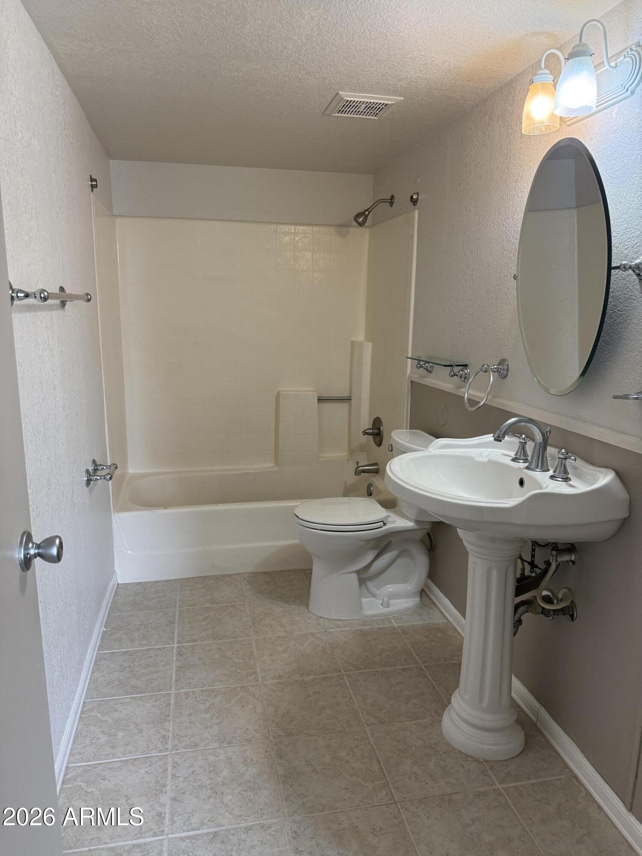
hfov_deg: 56.8
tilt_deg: -10.5
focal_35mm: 24
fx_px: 593
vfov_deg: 71.6
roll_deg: -1.1
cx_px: 321
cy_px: 428
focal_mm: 6.76
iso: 200
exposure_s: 1/120
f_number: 1.78
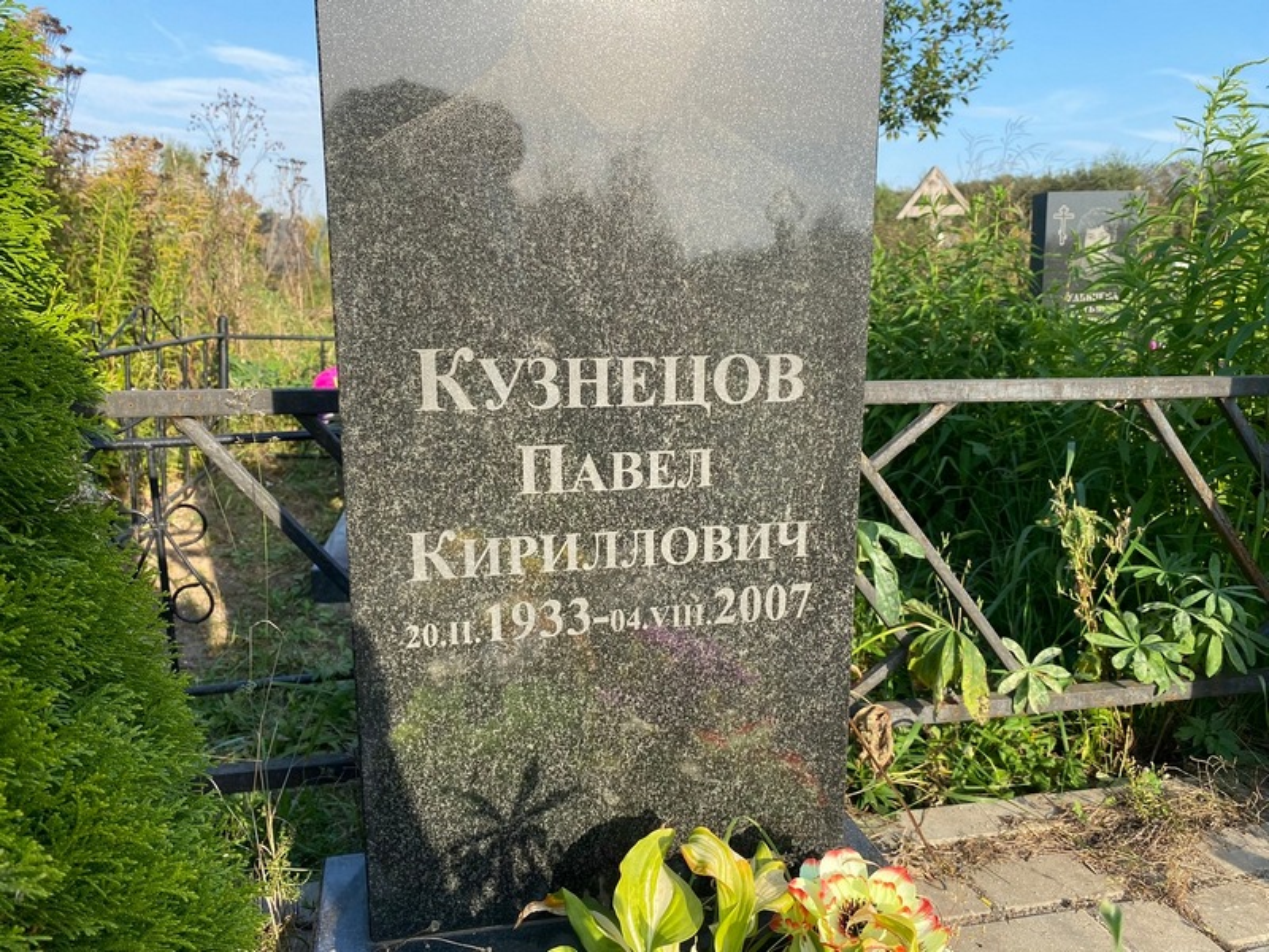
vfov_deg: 53.1
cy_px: 476
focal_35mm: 26
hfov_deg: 67.3
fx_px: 953
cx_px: 634
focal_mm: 4.25
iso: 32
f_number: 1.8
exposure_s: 1/810
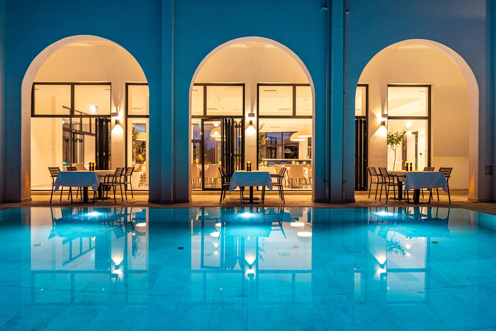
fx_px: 317
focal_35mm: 23
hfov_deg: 76.1
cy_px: 166
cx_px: 248
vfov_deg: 55.1
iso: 100
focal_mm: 23
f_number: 8
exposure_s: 2
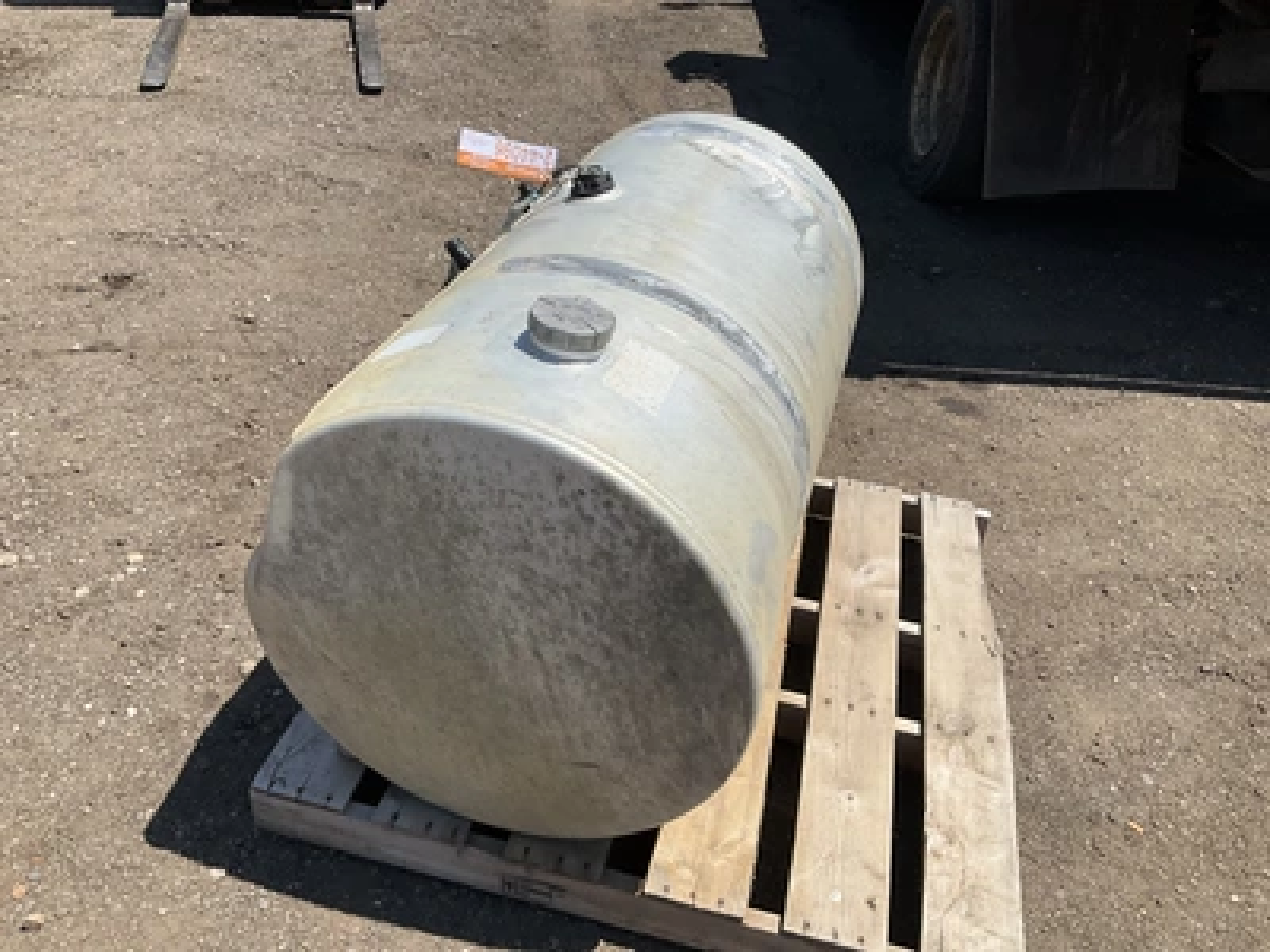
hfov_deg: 61.7
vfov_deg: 48.2
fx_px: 1064
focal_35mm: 29
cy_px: 476
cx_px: 635
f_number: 1.8
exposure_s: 1/2667
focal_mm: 3
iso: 25
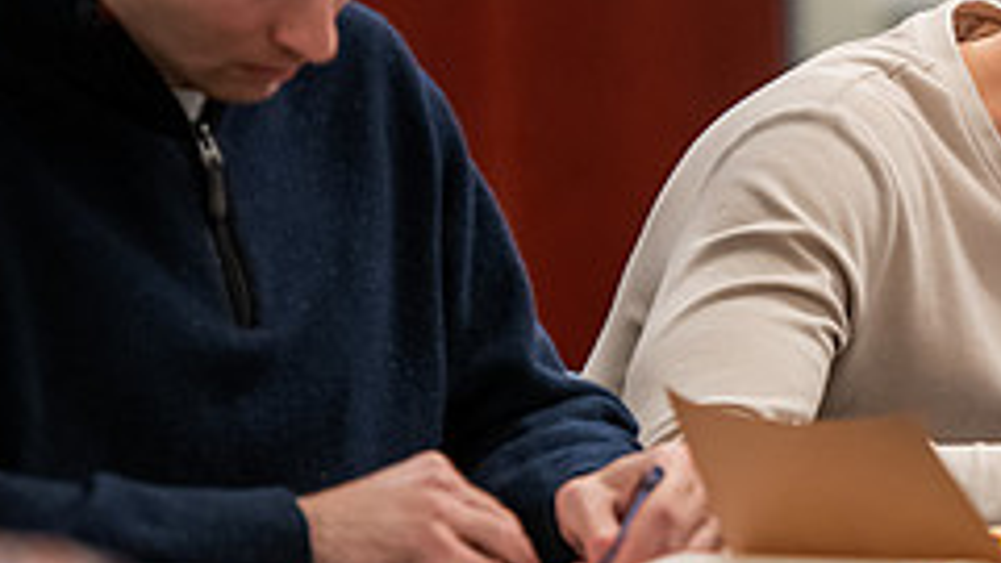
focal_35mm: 380
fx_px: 10086
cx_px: 1097
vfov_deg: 3.2
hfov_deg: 5.7
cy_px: 131
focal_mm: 150
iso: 2000
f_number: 2.8
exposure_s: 1/200
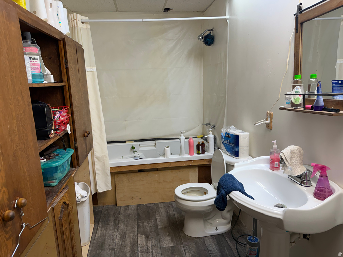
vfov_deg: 56.8
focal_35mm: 24
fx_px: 238
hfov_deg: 71.6
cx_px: 172
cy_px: 128
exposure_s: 1/120
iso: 160
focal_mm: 6.76
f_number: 1.78
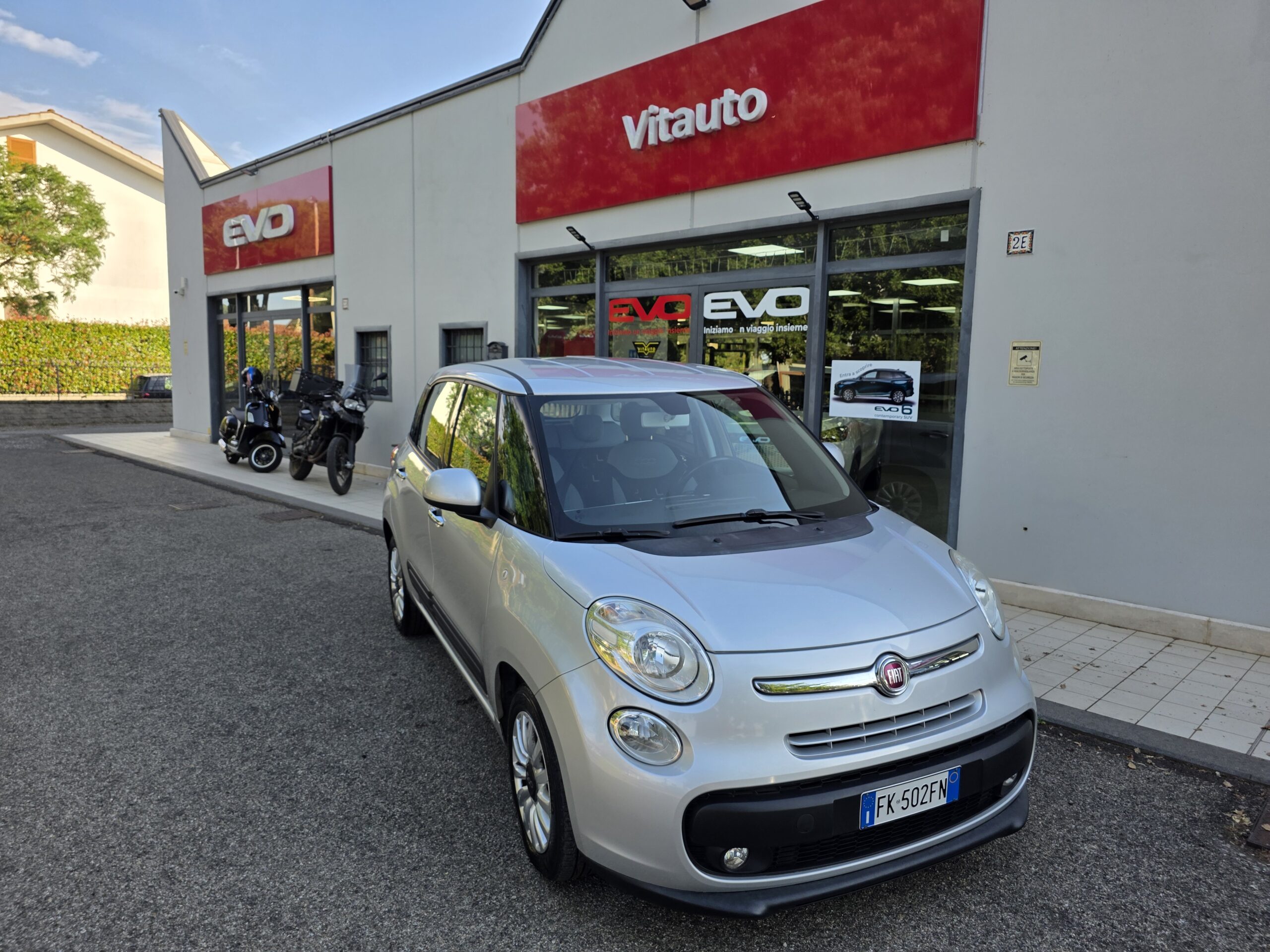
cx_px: 635
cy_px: 476
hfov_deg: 73.9
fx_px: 844
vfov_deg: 58.9
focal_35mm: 23
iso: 80
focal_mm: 6.3
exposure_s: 1/1879
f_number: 1.7
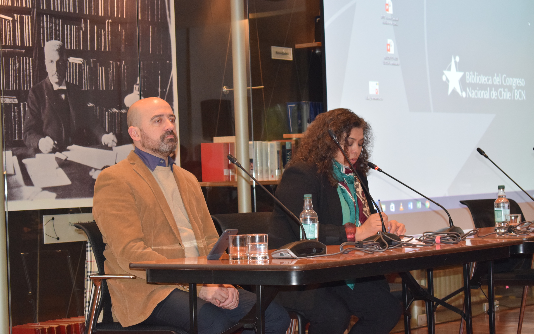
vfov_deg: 15.5
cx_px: 267
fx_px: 1230
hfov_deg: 24.5
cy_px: 178
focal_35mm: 85
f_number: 5.6
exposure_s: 1/60
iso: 1600
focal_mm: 55
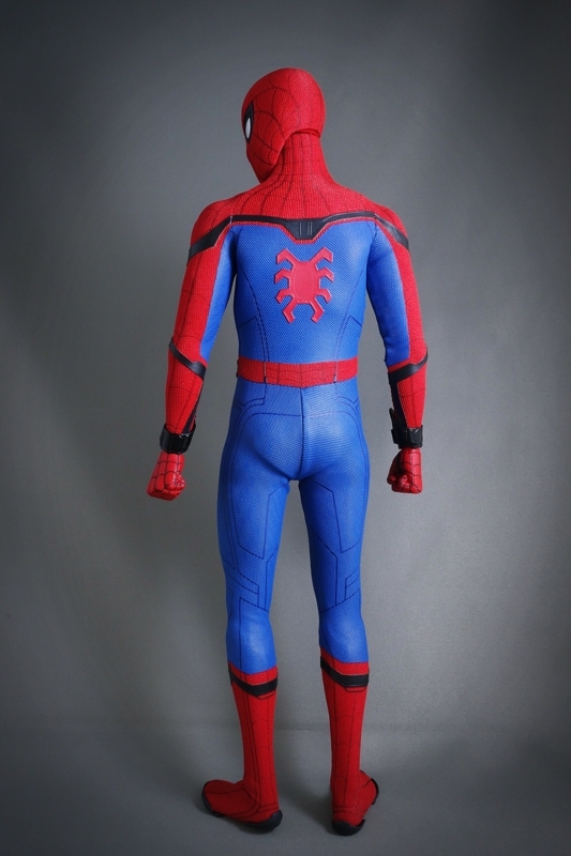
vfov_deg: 51.9
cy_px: 428
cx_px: 286
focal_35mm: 37
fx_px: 881
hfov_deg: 35.9
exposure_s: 1/5
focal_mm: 13.75
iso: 800
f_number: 9
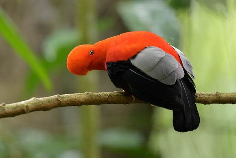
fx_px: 3490
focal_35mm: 532
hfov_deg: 3.9
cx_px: 84
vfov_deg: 2.6
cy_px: 76
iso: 2000
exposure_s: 1/400
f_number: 2.8
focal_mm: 400
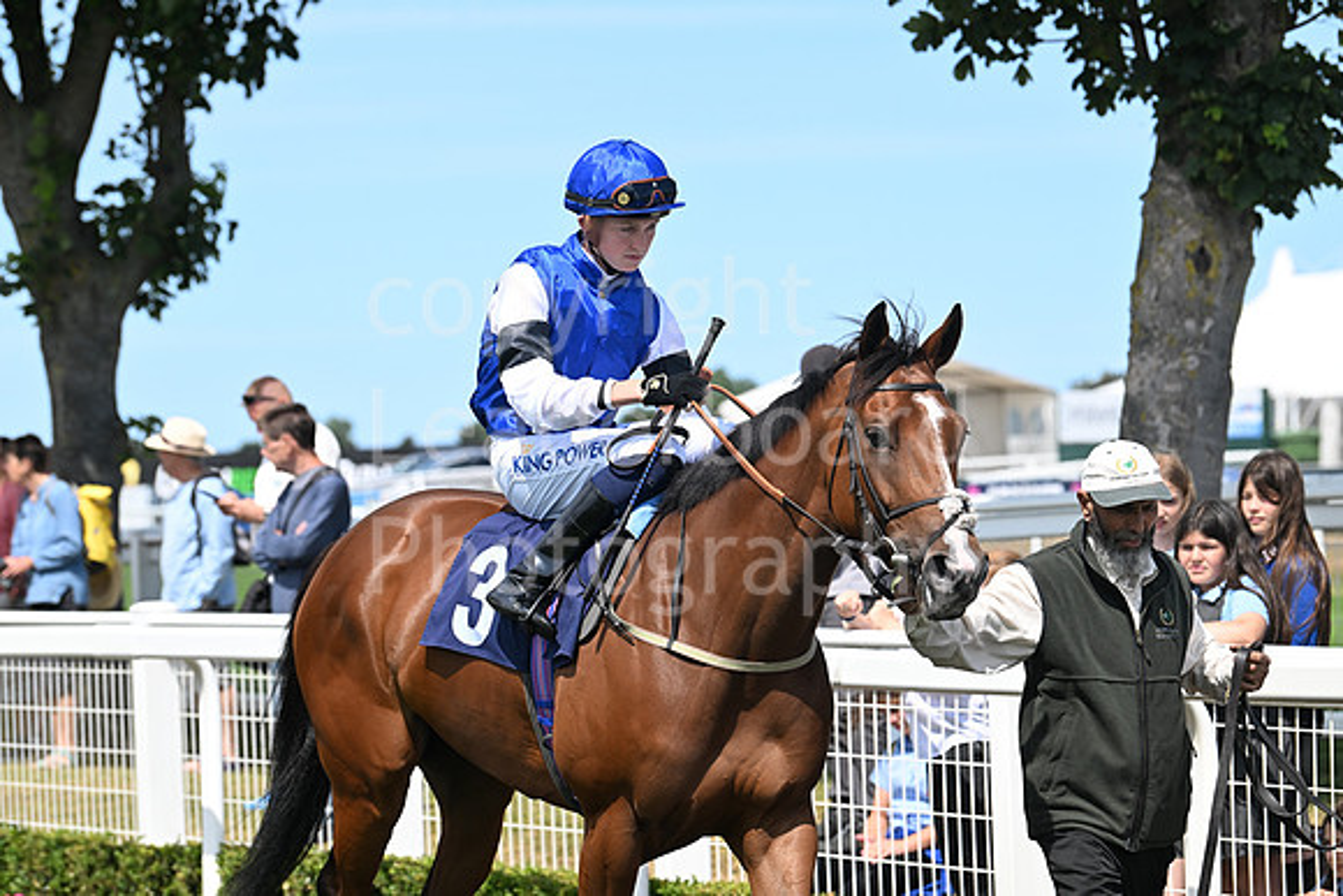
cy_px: 448
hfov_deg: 13.7
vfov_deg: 9.2
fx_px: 5597
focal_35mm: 150
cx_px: 672
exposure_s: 1/1600
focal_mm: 150
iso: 400
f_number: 5.6
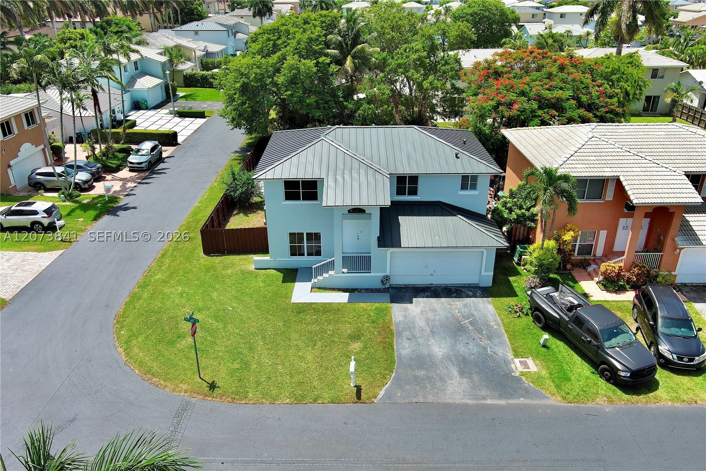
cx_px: 353
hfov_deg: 63.7
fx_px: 569
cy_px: 236
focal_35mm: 29
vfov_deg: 45.0
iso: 100
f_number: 2.8
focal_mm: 10.57
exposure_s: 1/891
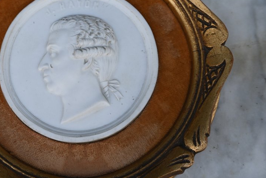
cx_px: 71
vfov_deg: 25.5
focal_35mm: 53
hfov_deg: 36.8
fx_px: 390
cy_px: 67
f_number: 5.6
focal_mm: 21
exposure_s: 1/250
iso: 200
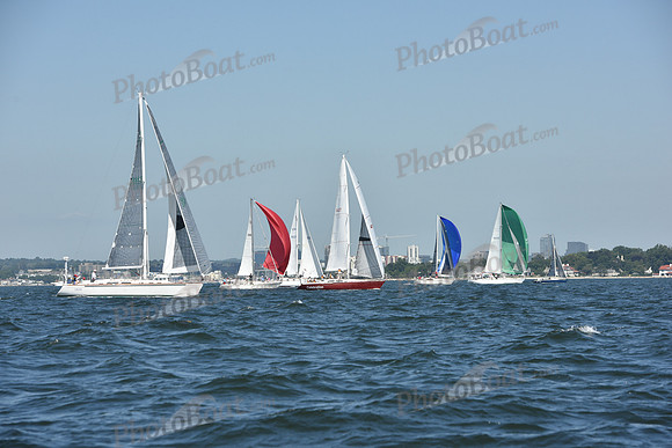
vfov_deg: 10.6
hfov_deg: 15.8
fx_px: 2427
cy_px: 224
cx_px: 336
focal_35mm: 130
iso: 250
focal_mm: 130
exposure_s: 1/1250
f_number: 8
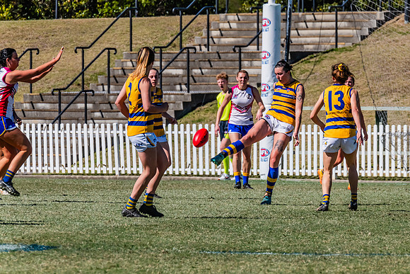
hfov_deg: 3.6
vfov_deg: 2.4
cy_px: 121
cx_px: 274
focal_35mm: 567
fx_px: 6461
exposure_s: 1/1600
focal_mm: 420
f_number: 13
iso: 800
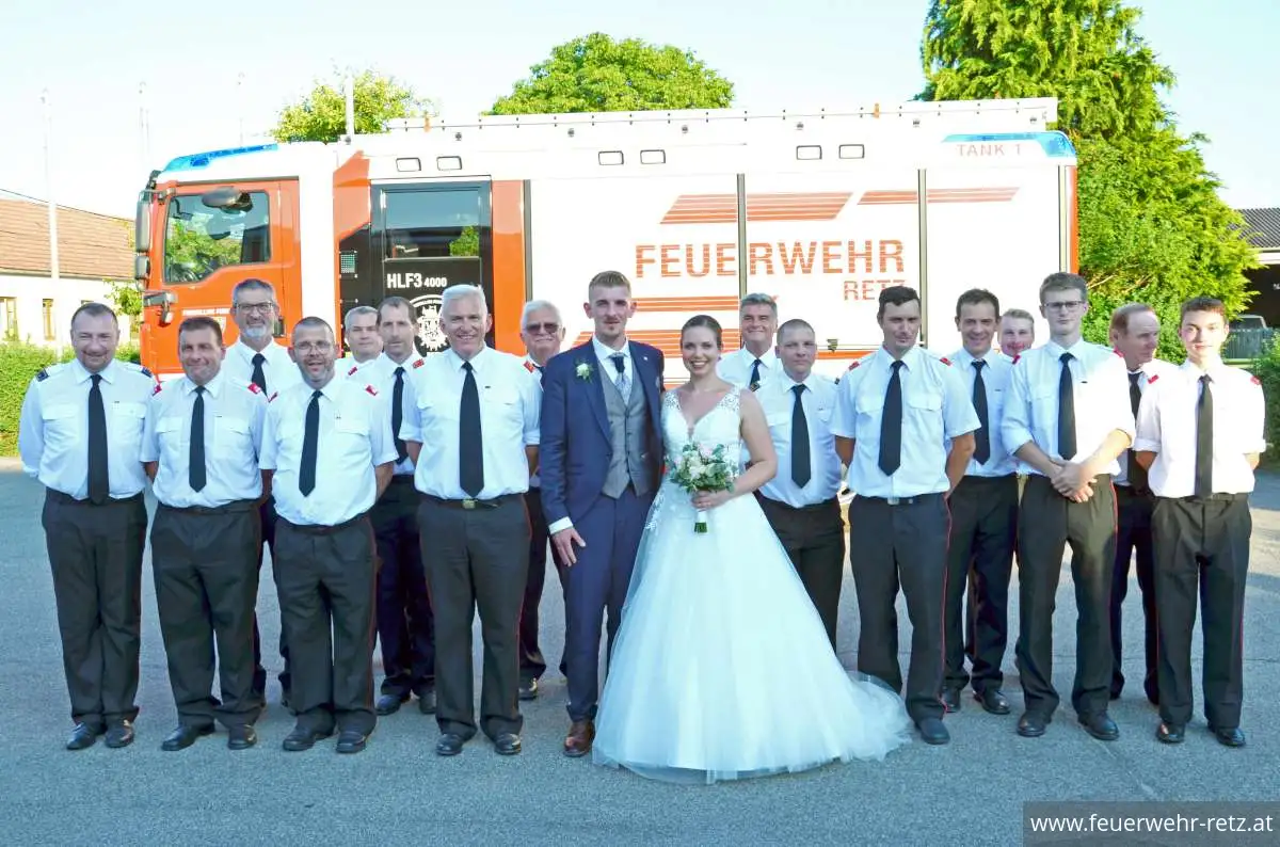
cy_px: 424
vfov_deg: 39.8
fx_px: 1171
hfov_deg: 57.3
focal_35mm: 33
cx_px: 640
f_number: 7.1
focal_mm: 22
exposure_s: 1/200
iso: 200
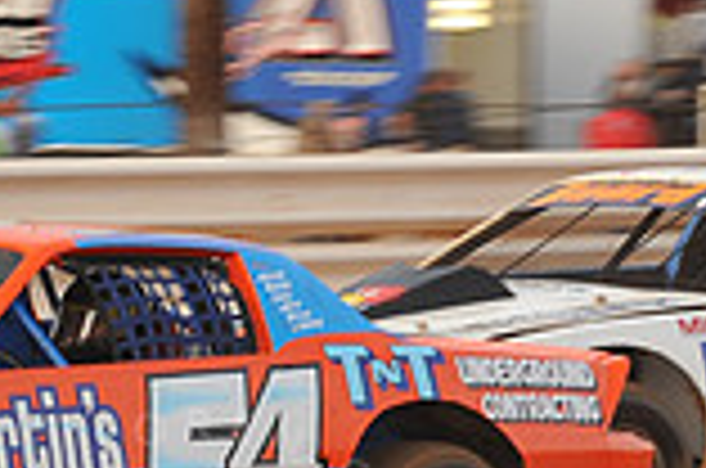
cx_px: 198
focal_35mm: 462
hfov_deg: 4.5
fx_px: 9042
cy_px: 266
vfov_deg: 3.0
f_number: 7.1
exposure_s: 1/320
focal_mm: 125
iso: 400
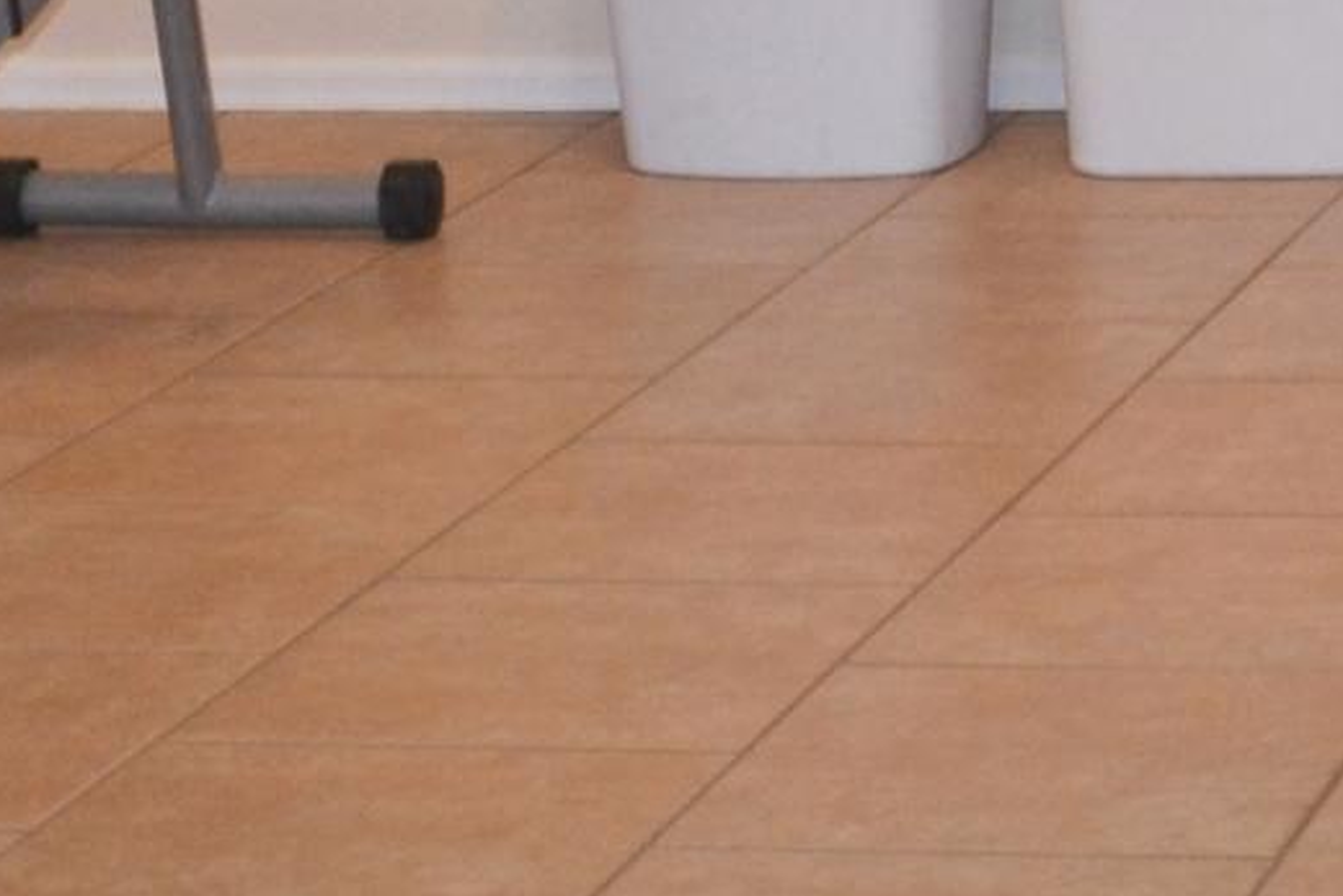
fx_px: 6455
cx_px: 2250
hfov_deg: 11.2
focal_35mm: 173
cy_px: -1141
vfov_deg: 7.5
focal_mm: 20
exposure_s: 1/125
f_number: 4
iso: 400
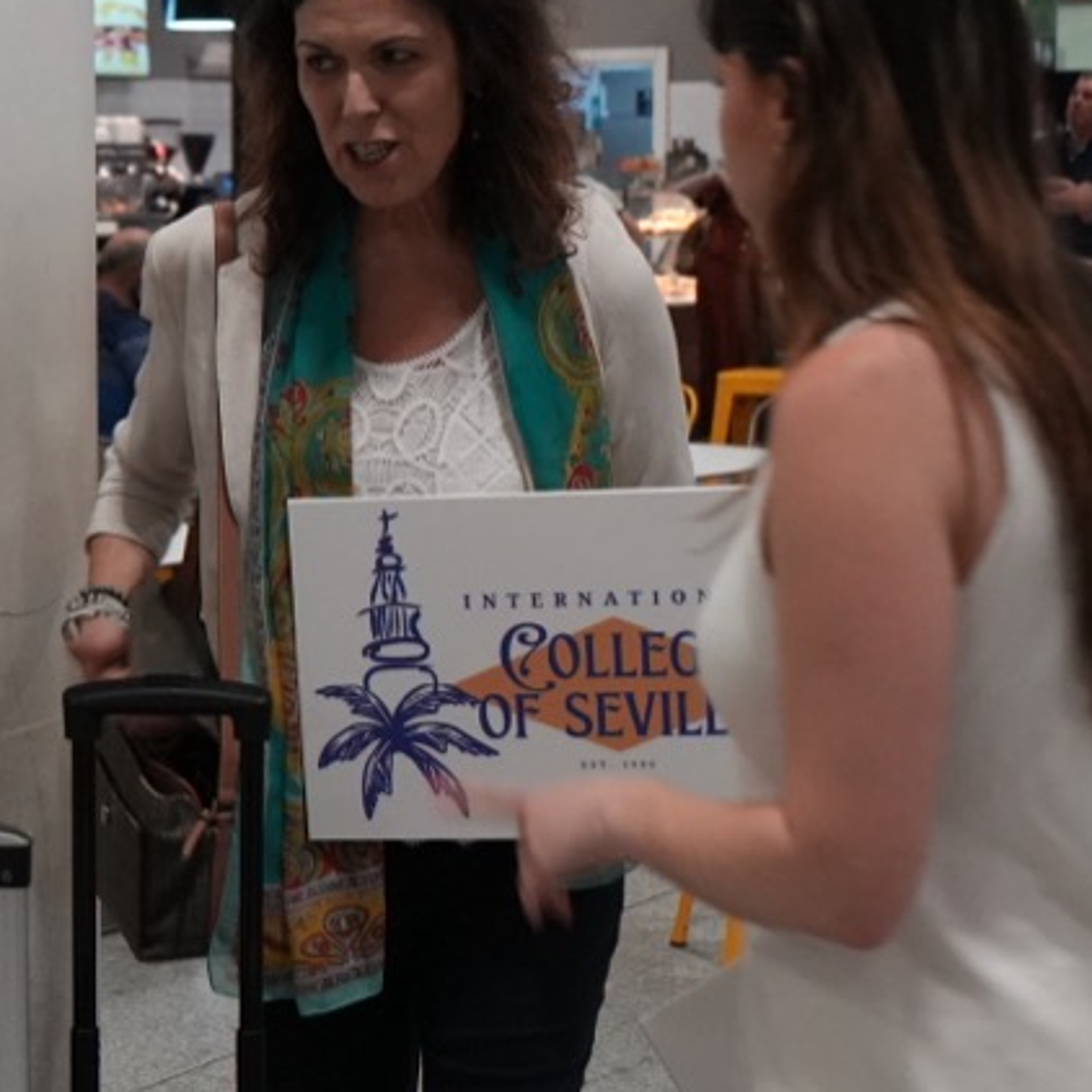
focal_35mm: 82
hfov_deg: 20.9
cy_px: 415
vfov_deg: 21.1
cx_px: 212
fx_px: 2927
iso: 4000
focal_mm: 25
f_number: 2.8
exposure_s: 1/40
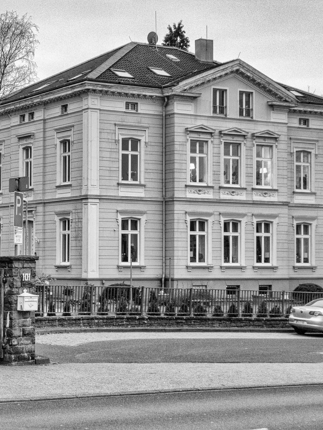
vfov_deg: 21.5
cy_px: 215
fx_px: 1132
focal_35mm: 91
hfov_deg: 16.2
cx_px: 130
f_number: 2.8
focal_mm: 22.95
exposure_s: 1/80
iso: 400
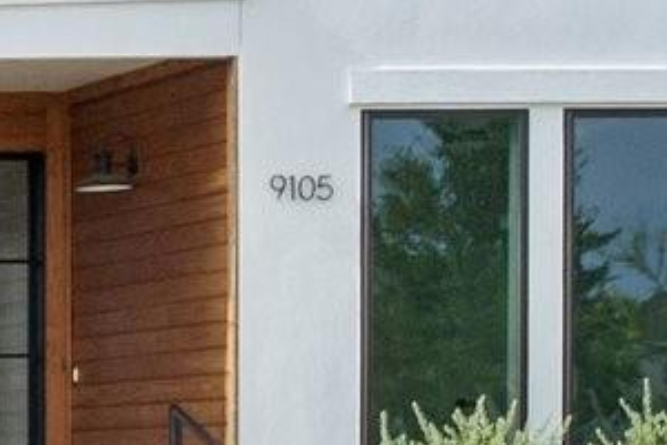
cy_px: -205
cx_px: -1123
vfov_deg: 7.6
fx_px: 3298
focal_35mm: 178
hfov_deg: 9.7
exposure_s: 1/640
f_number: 8
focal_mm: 22
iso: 400
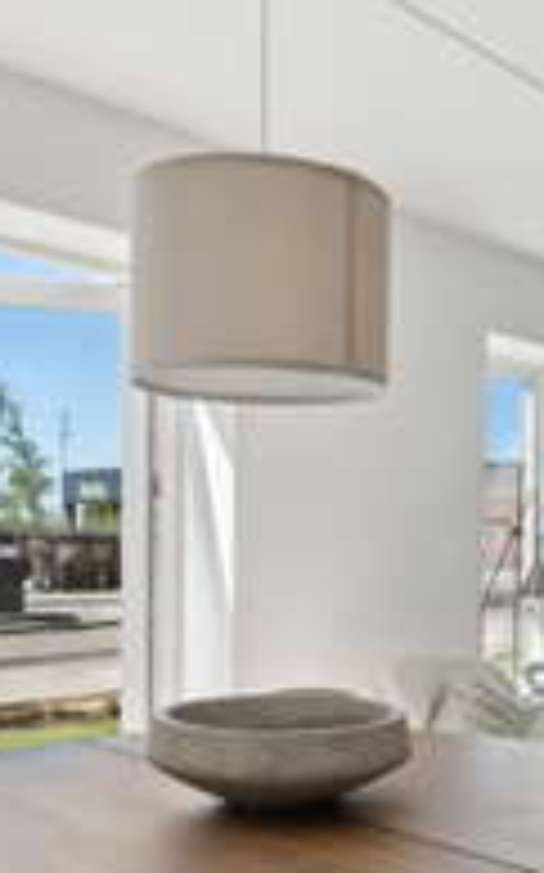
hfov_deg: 27.8
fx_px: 1058
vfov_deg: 44.6
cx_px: 483
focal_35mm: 45
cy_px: 522
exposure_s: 1/100
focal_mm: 13.5
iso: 200
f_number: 8
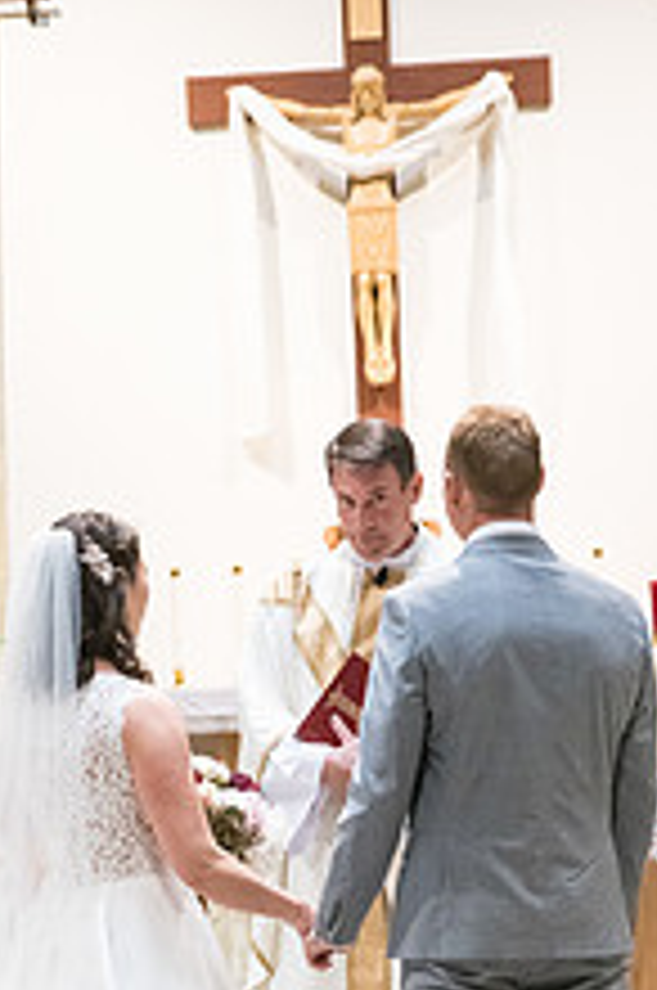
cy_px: 927
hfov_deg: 10.8
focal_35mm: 127
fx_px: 3487
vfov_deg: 15.9
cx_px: 270
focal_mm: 62
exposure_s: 1/320
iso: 2500
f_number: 4
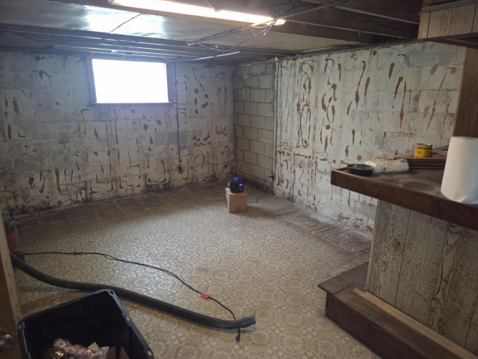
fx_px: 318
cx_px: 239
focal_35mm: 23
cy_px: 180
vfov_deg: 58.9
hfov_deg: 73.9
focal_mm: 5.4
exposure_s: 1/120
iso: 1250
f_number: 1.8
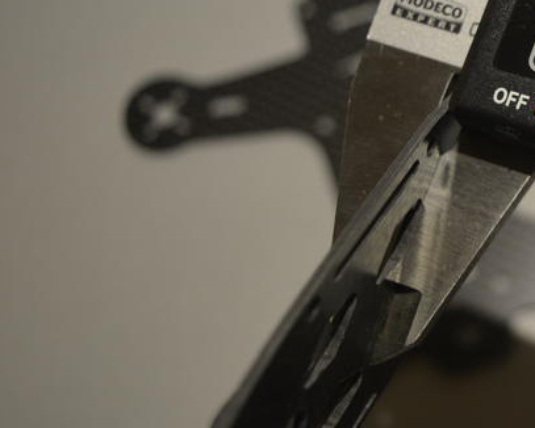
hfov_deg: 21.6
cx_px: 613
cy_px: 173
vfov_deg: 18.5
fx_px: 1315
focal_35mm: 83
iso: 400
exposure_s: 1/100
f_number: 5
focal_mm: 24
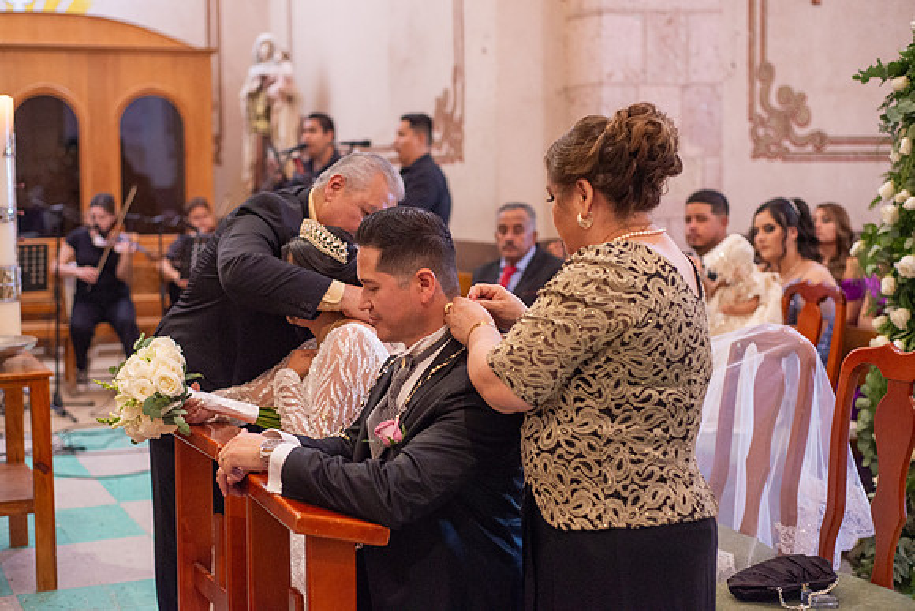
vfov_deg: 25.6
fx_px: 1343
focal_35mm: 53
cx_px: 431
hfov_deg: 37.6
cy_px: 288
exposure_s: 1/125
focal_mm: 50
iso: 2500
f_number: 2.8
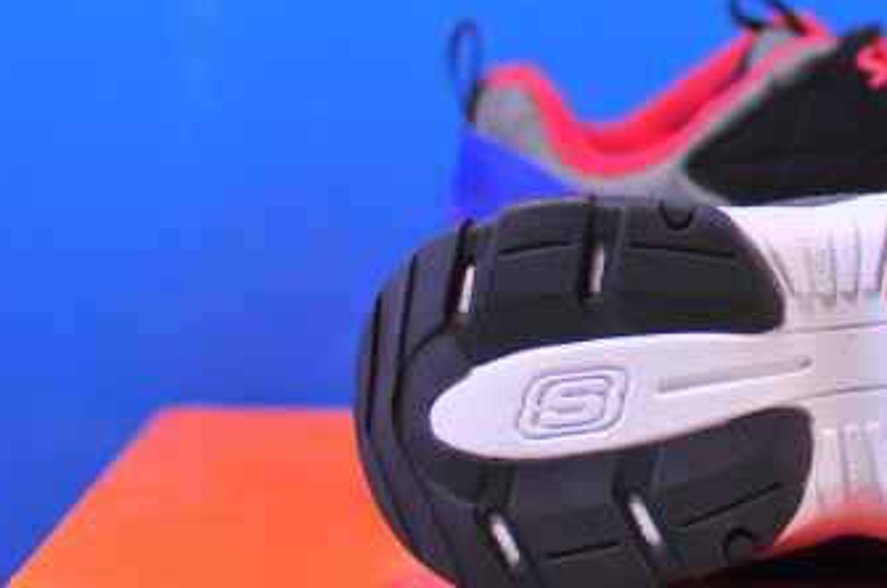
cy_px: 20
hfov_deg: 11.4
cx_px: 858
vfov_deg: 7.6
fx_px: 4402
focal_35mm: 179
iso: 250
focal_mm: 50
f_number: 2
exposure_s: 1/320
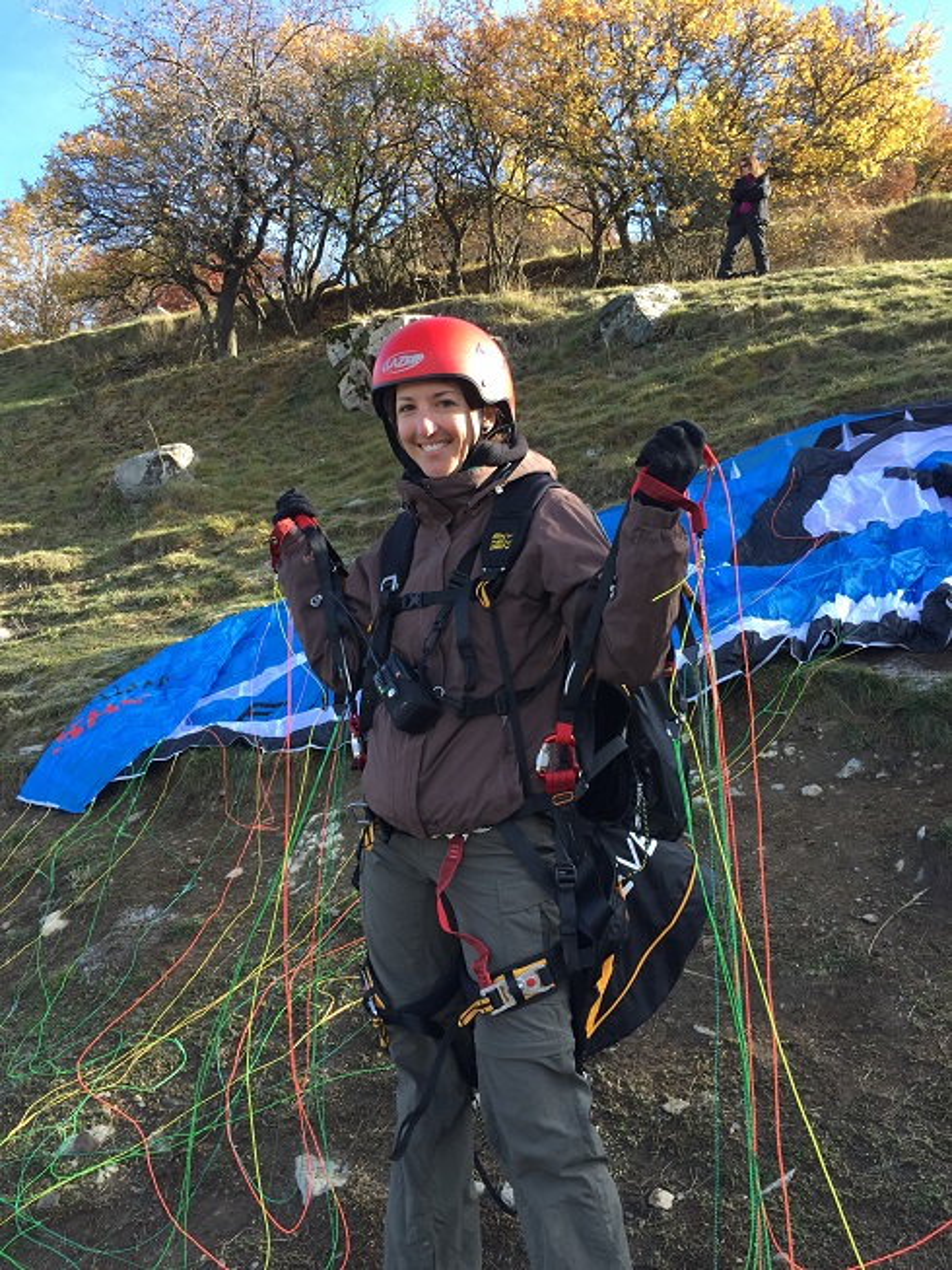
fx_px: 1063
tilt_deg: +4.3
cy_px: 635
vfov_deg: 61.7
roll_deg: +0.0
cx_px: 476
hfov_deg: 48.2
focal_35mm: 29
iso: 32
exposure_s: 1/265
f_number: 2.2
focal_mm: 4.15
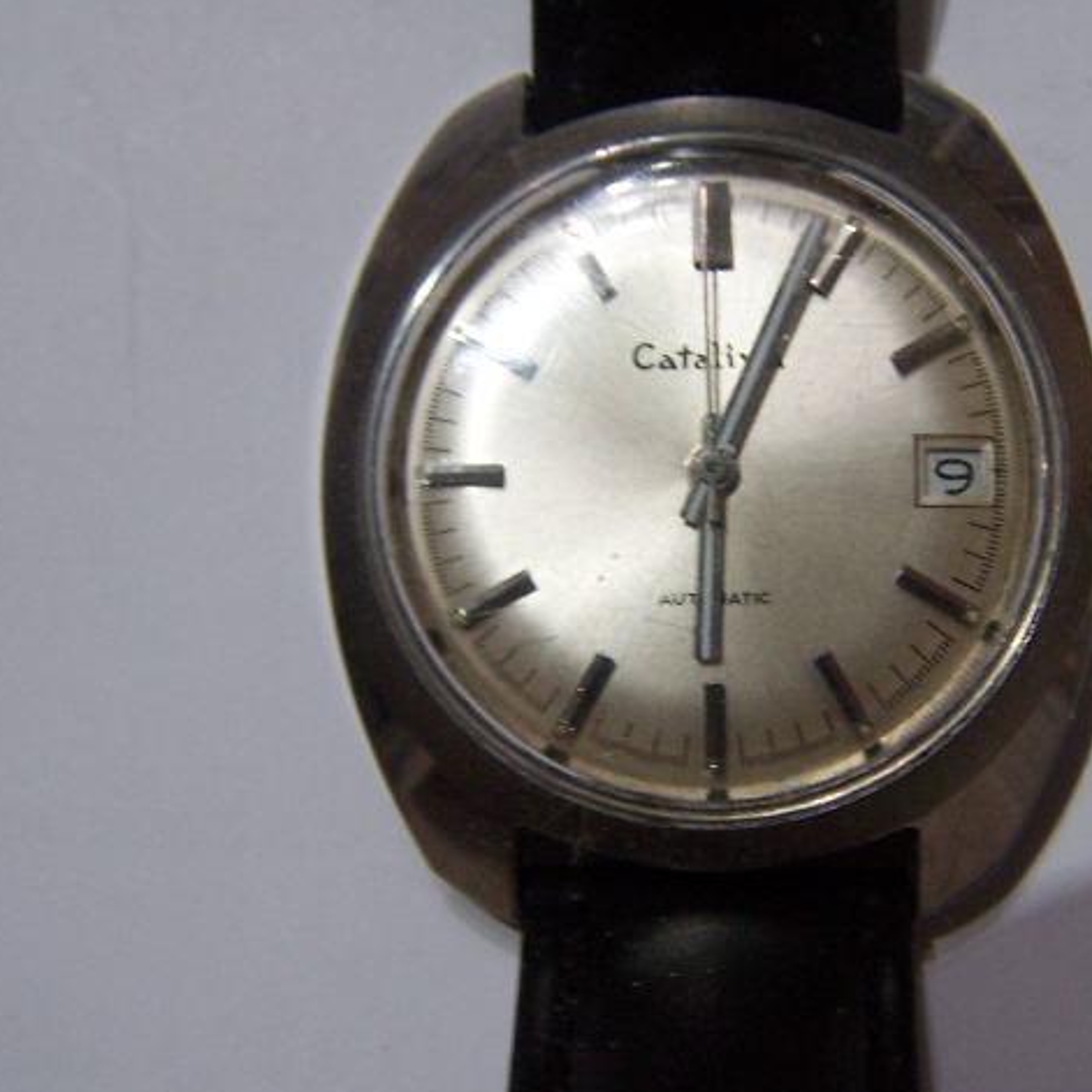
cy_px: 561
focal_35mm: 57
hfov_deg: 29.8
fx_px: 2034
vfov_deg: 30.0
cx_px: 726
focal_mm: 6.3
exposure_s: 1/15
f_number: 2.8
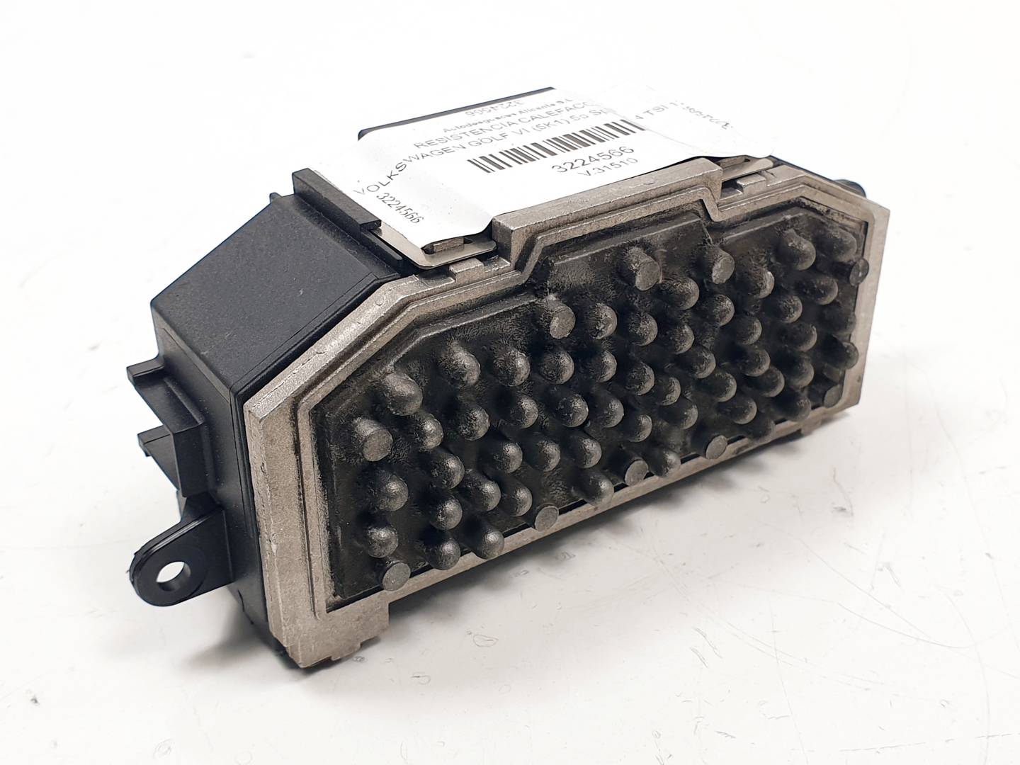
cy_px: 382
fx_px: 766
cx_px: 510
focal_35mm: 26
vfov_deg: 53.1
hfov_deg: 67.3
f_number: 2.4
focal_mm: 4.3
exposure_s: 1/214
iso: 50
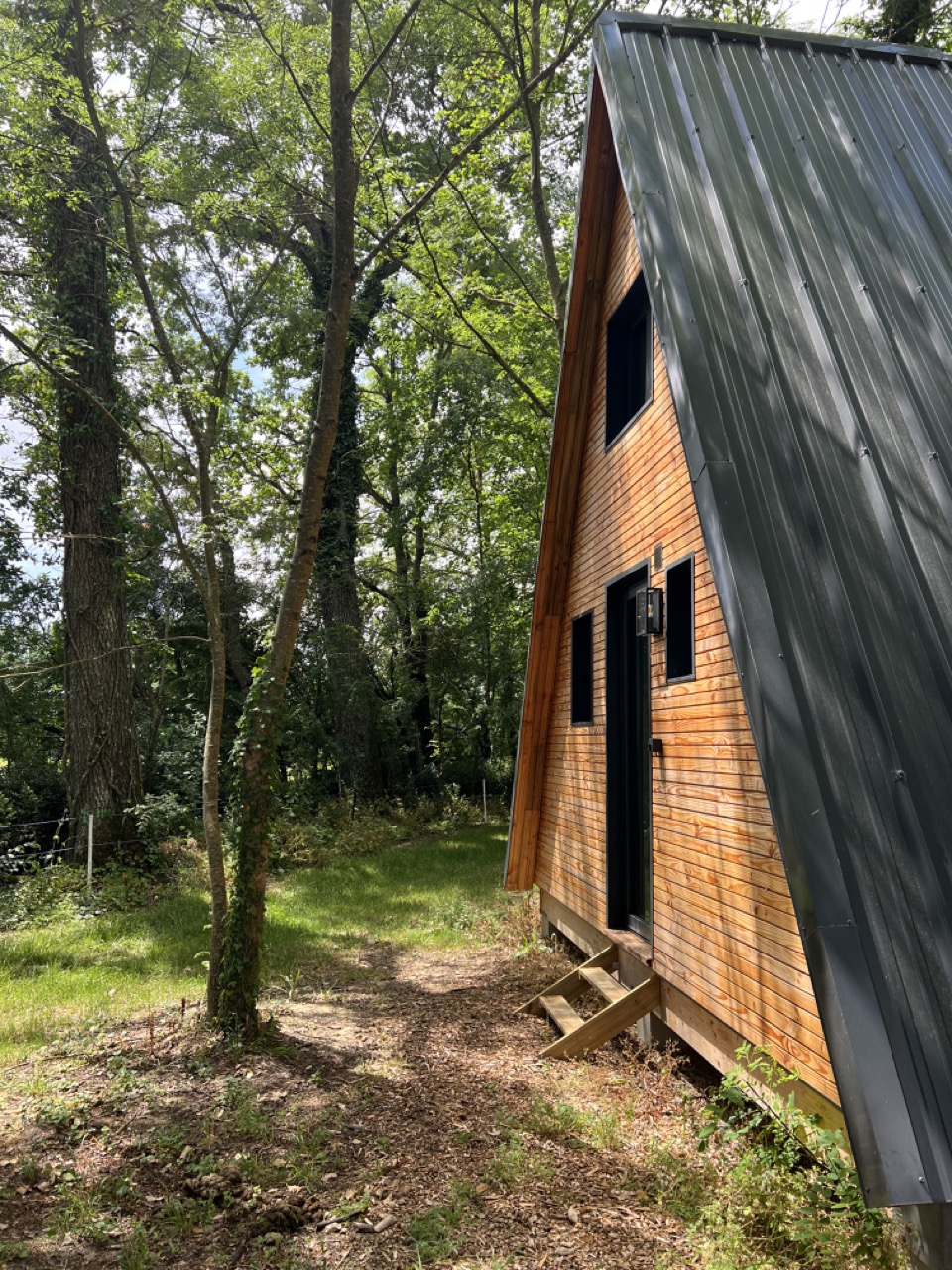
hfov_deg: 53.1
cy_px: 635
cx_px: 476
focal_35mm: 26
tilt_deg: +8.2
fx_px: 953
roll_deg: -1.5
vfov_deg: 67.3
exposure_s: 1/775
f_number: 1.5
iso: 50
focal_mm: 5.7
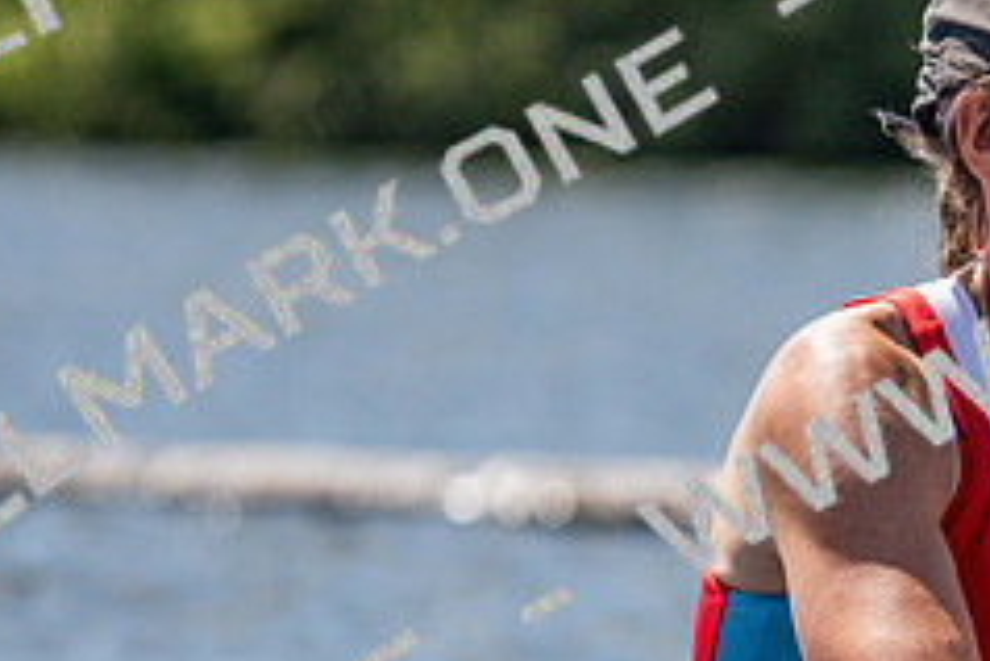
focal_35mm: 687
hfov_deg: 3.0
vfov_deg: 2.0
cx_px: 1152
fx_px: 18903
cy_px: 584
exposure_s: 1/2000
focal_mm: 282
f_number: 5.6
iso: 320
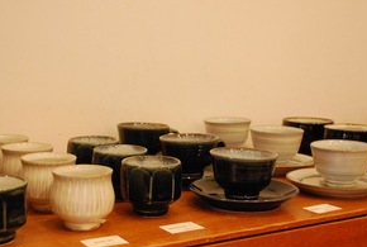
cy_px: 148
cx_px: 170
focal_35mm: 62
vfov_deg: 22.0
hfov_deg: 32.3
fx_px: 634
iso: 1600
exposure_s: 1/25
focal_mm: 30
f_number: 4.8
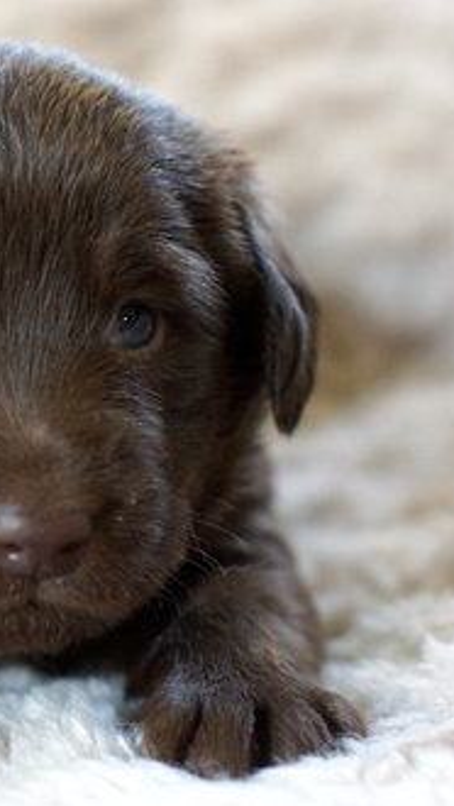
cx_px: -146
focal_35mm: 119
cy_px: 404
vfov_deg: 18.0
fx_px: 2543
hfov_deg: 10.0
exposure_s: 1/80
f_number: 3.2
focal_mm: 50
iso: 1600
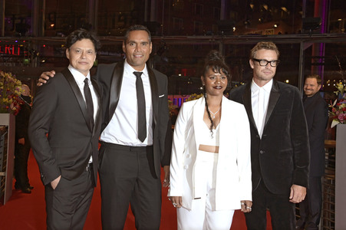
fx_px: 432
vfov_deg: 29.8
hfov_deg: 43.6
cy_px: 115
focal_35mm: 45
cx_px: 173
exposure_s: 1/250
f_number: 6.3
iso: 1250
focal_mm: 45
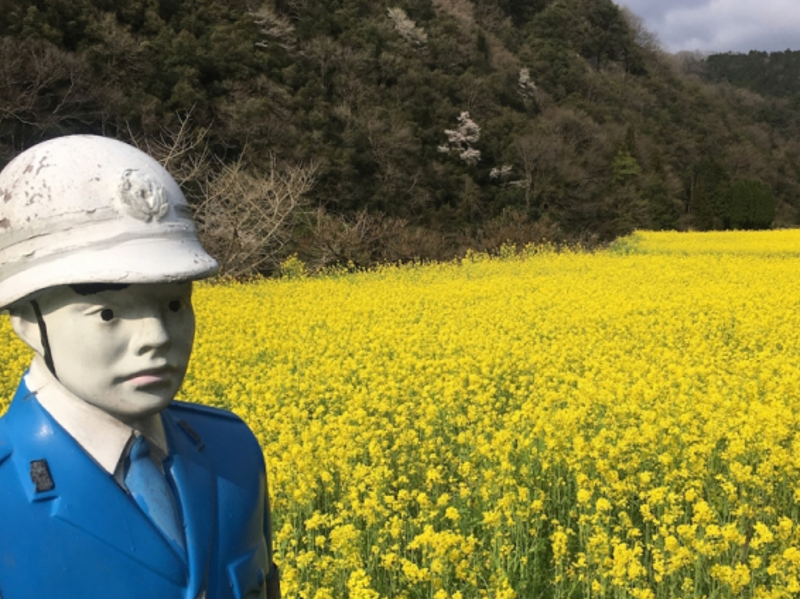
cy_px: 394
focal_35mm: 41
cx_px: 417
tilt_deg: -11.7
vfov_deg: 34.8
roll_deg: +0.0
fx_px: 947
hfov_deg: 45.8
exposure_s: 1/1972
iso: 25
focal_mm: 4.15
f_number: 2.2
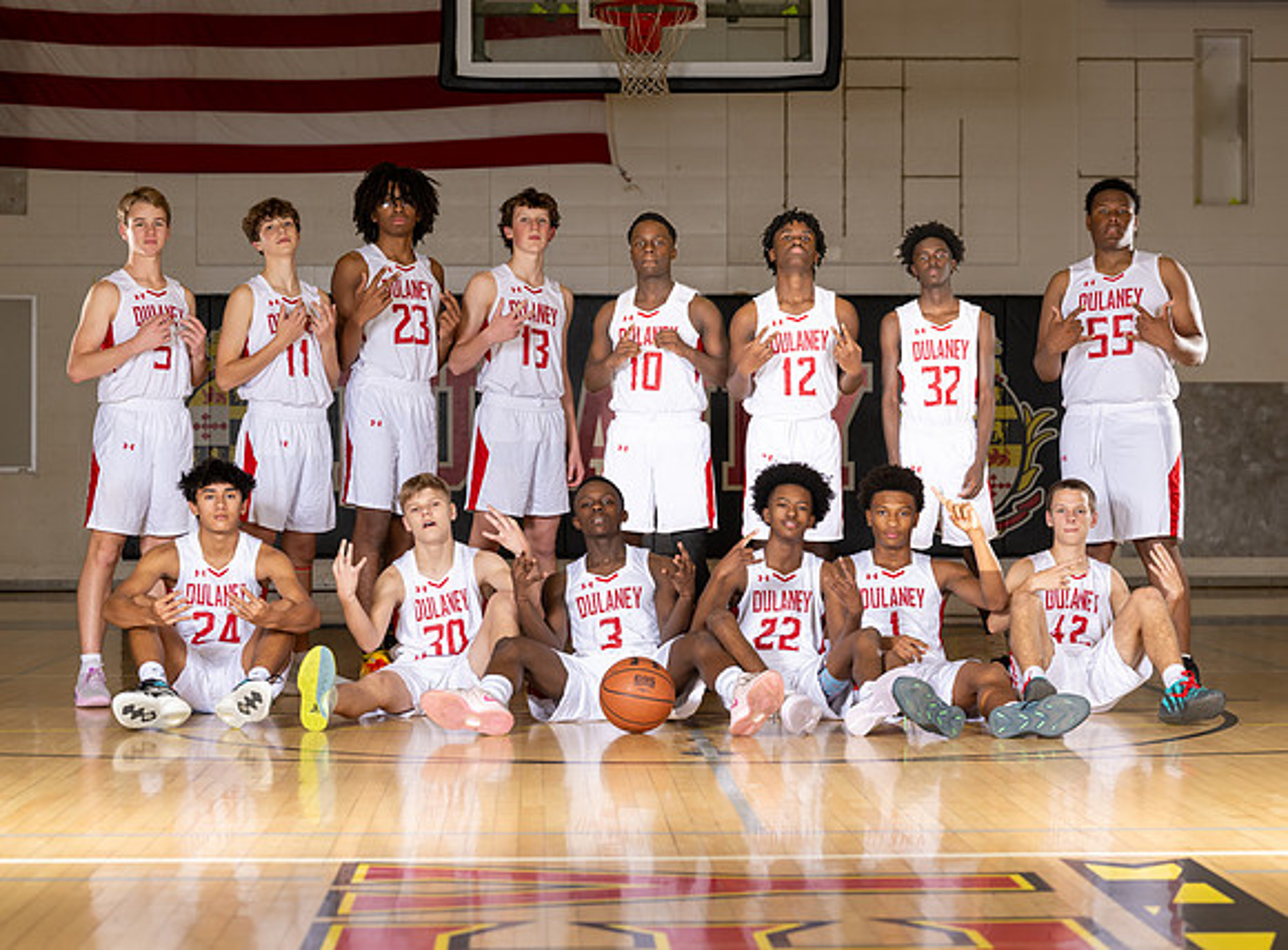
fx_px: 3130
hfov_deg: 23.3
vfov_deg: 17.3
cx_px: 644
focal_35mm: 85
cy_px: 475
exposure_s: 1/125
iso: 400
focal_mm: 79
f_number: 5
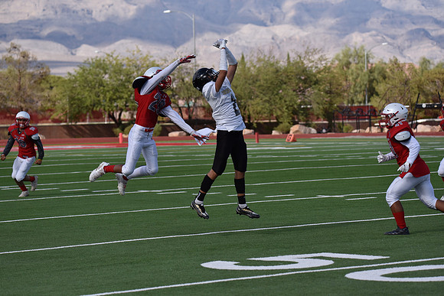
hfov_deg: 13.7
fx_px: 1850
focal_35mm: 150
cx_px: 222
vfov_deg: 9.2
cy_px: 148
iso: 450
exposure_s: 1/3200
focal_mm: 150
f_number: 5.6
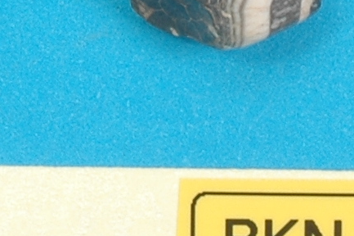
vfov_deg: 1.9
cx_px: 342
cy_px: 292
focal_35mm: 730
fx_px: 7173
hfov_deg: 2.8
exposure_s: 1/10
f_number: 29
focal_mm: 70
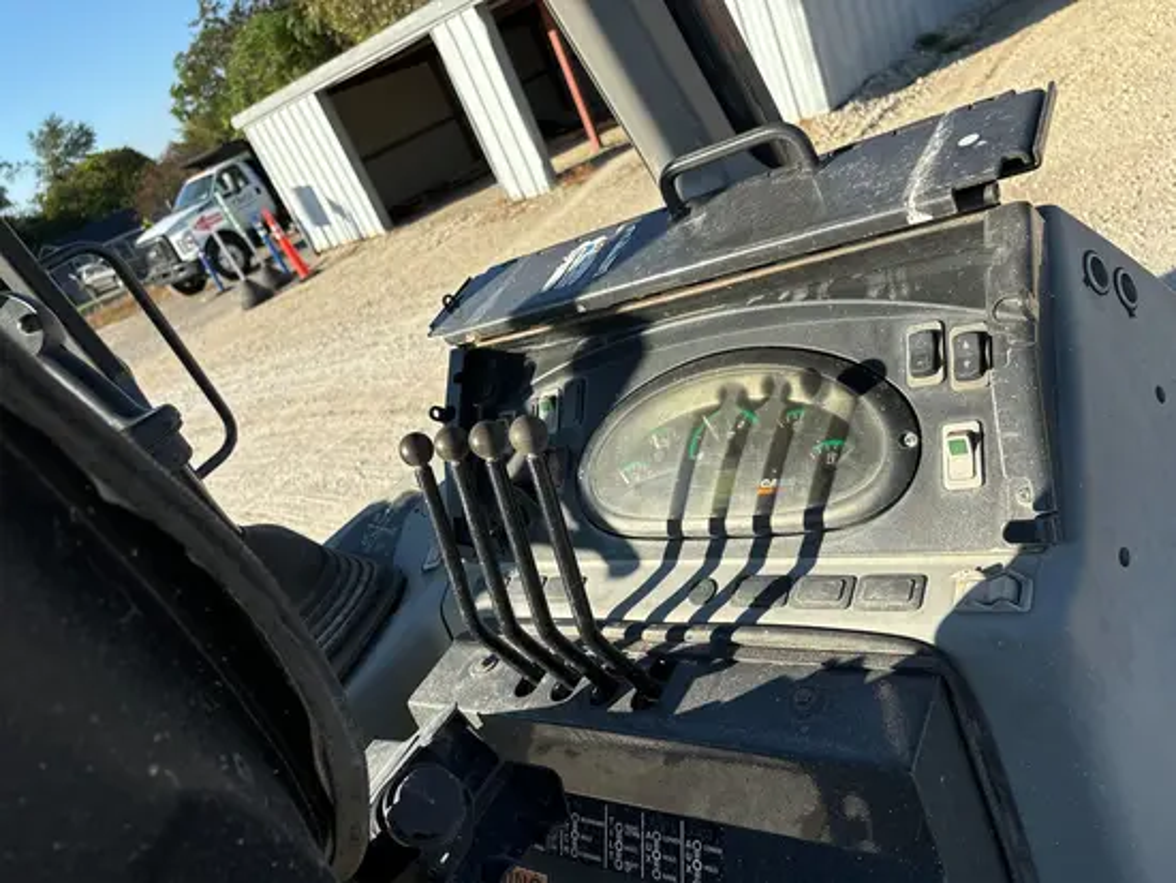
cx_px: 588
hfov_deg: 67.3
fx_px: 884
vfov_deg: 53.1
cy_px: 442
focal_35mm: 26
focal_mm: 5.96
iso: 50
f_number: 1.6
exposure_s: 1/1783
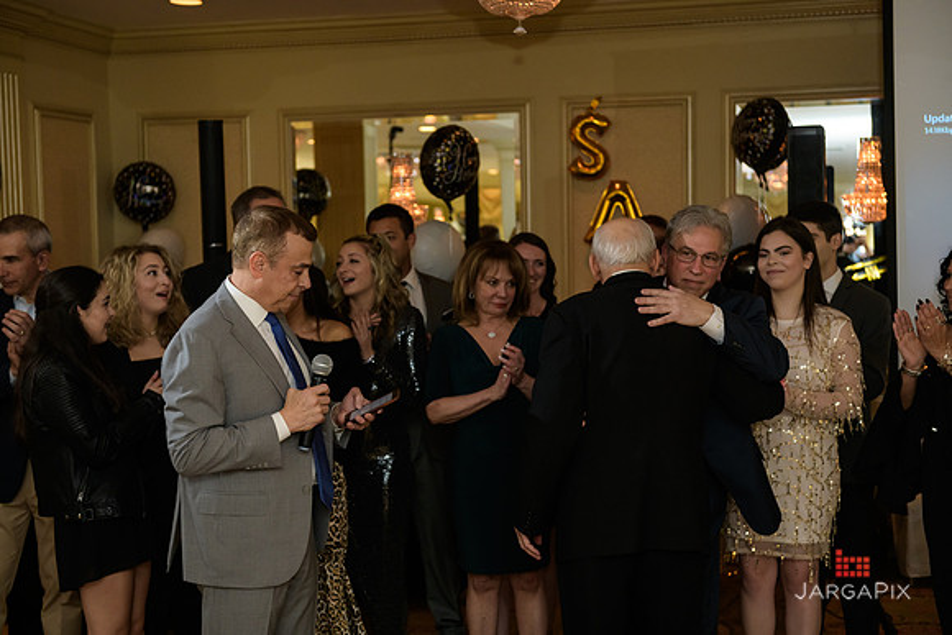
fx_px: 1375
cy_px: 318
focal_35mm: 52
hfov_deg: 38.2
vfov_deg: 26.0
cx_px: 476
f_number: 3.2
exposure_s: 1/125
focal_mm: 52
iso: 1000
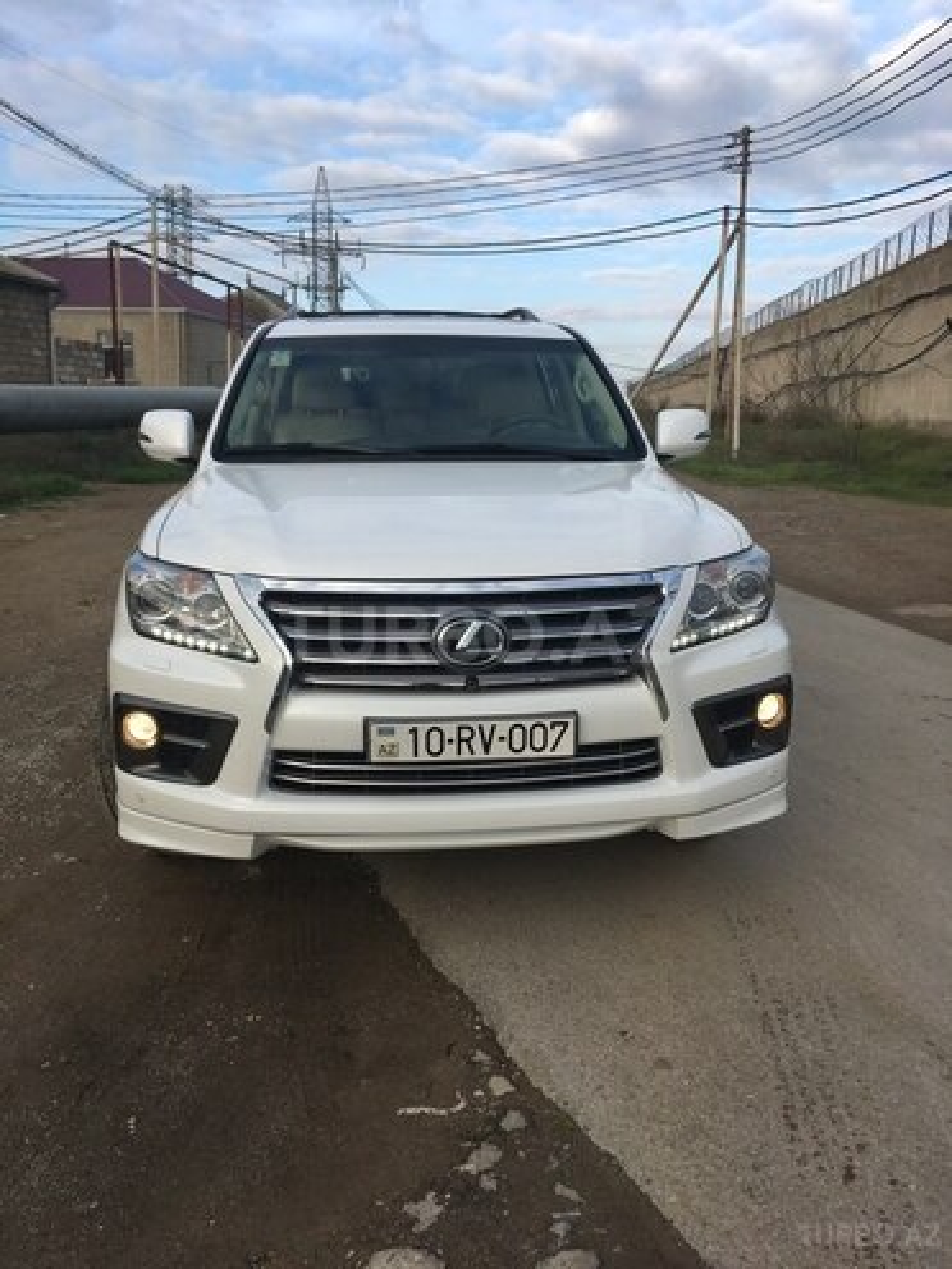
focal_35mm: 29
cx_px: 476
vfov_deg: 61.7
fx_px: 1063
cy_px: 634
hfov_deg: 48.2
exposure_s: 1/725
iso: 25
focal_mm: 4.15
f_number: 2.2
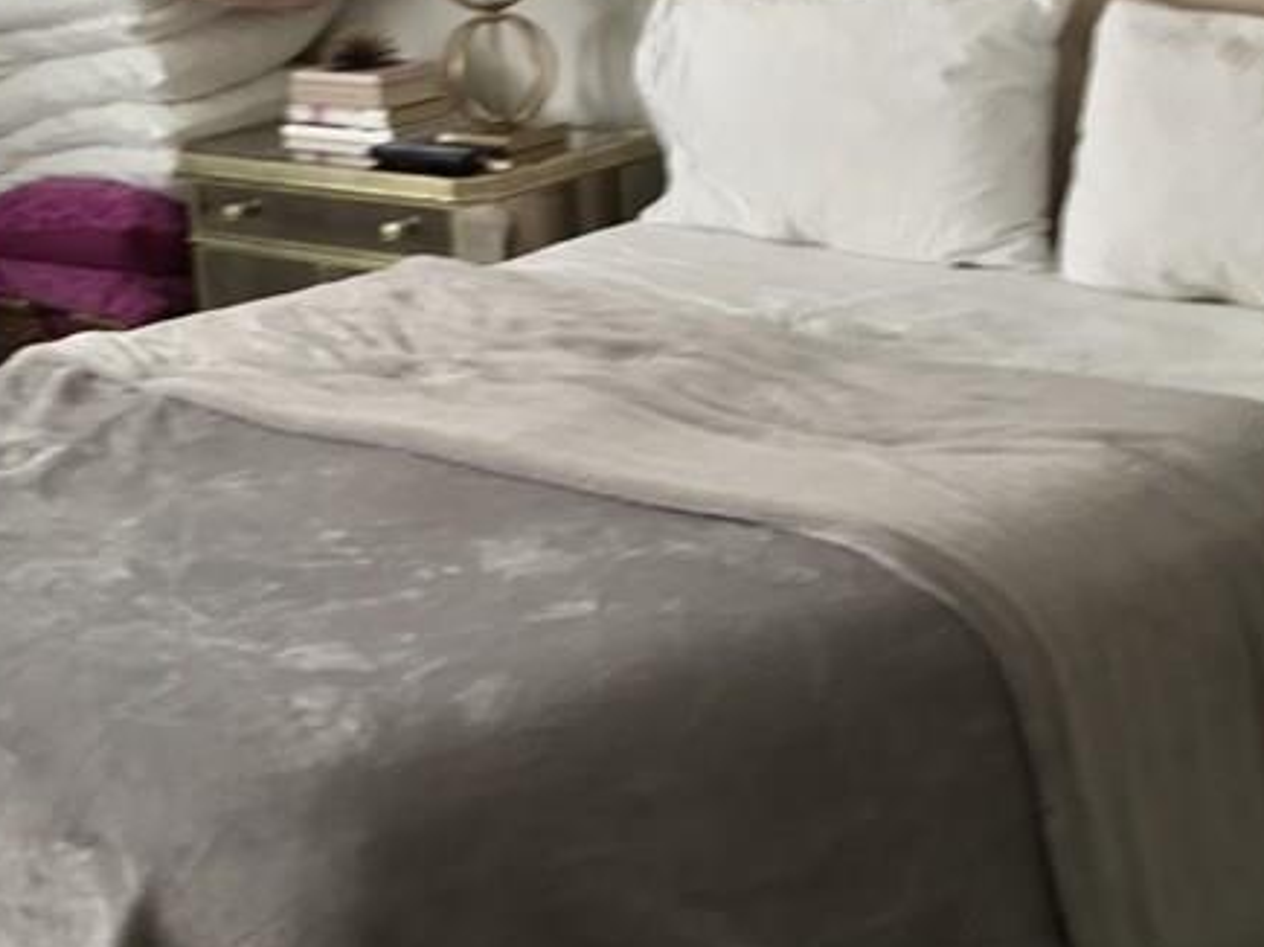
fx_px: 2665
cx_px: 471
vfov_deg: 20.1
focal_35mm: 73
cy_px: 331
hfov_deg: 26.6
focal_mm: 3.3
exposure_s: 1/30
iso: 64
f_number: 2.4
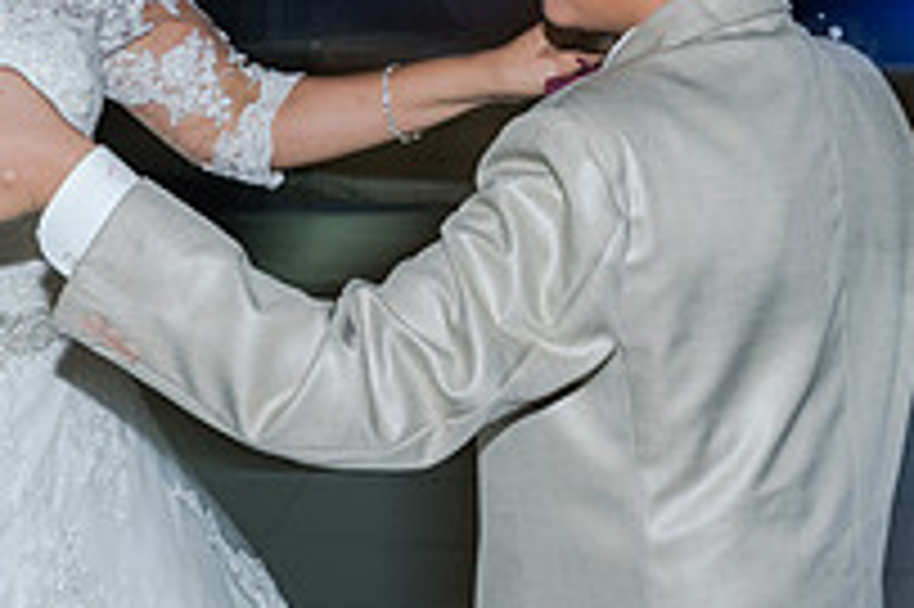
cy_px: -7
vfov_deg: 13.5
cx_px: 351
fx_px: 2537
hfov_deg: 20.4
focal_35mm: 100
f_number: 5.6
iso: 640
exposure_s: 1/15
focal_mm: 35
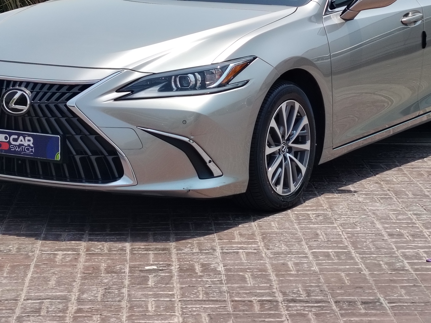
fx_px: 1444
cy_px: 65
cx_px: 249
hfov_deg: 17.0
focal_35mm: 116
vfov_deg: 12.7
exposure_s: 1/990
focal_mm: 5.25
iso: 100
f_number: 1.75
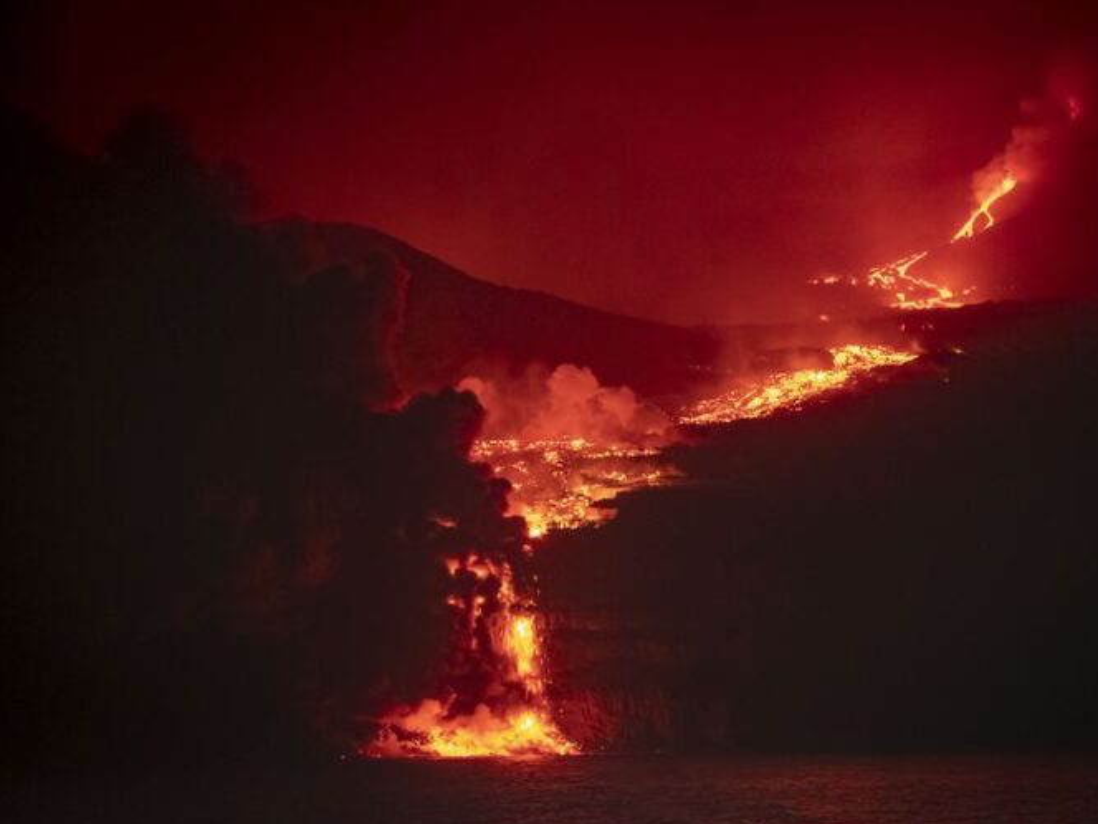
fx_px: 3775
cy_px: 420
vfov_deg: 12.5
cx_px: 607
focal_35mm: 119
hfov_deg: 16.5
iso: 3200
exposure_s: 1/6
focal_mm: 71.5
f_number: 2.8
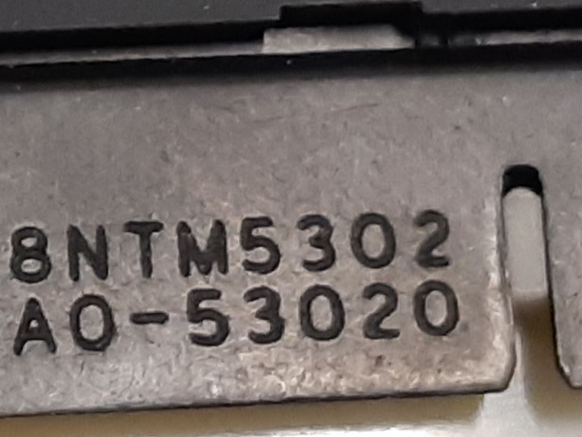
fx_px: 1177
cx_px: 120
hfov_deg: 27.3
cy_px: 284
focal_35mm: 70
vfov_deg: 21.0
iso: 200
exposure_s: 1/60
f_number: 1.7
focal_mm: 3.93
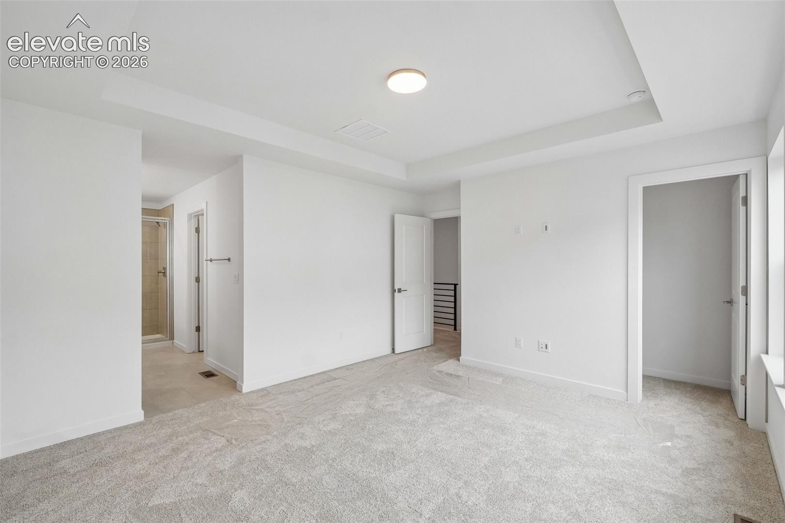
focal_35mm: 15
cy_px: 262
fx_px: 327
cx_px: 392
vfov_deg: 77.3
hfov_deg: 100.4
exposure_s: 1/30
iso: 800
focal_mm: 10
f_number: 8
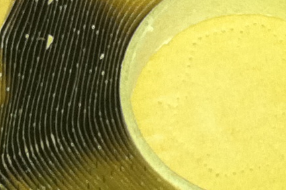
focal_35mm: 218
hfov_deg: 9.4
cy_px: 101
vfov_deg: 6.3
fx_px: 1732
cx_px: 210
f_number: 2.8
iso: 160
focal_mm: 3.85
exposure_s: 1/15
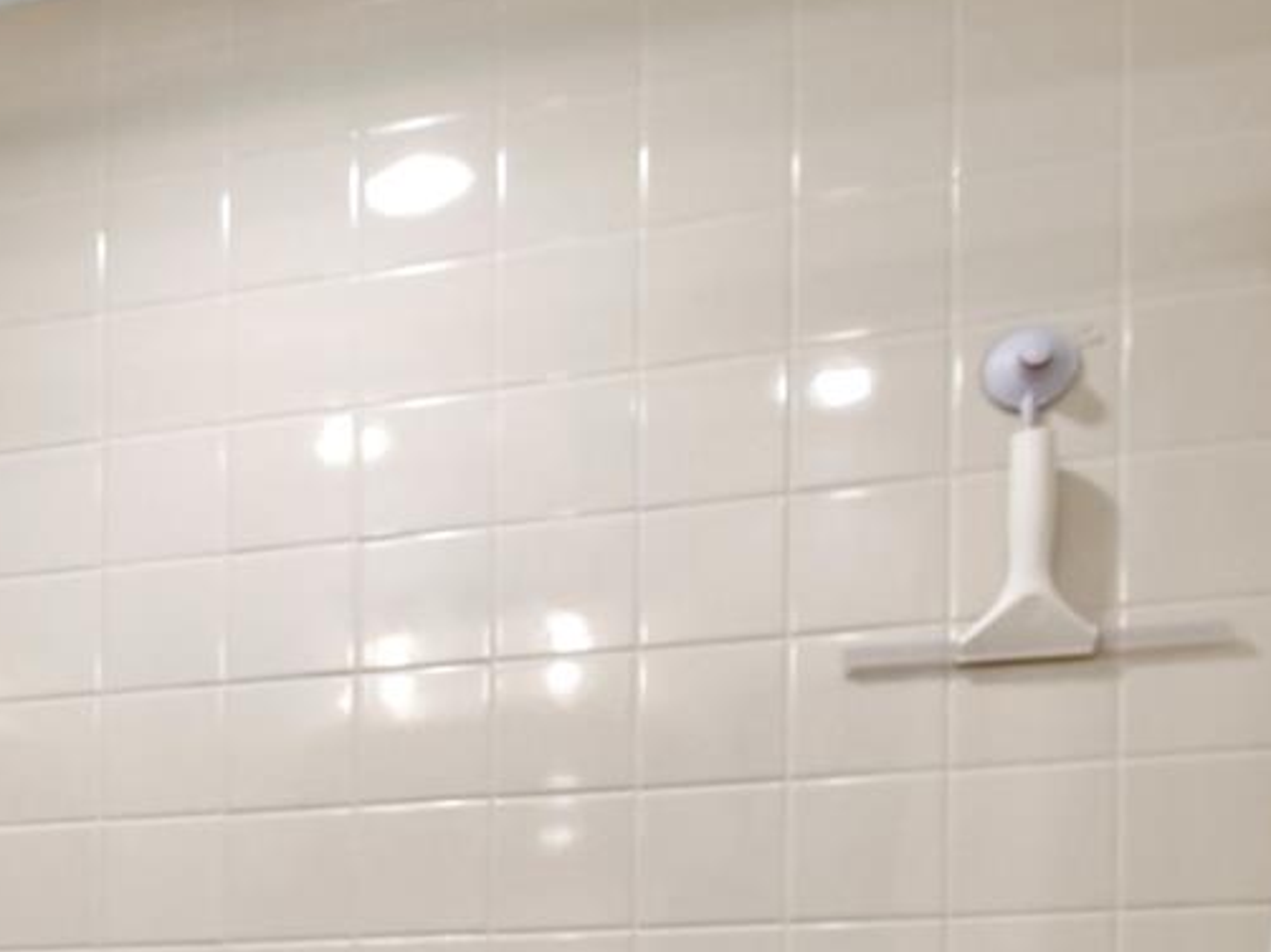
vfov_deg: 27.8
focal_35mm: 46
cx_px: 41
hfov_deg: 37.5
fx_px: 1688
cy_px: 1132
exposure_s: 1/1.67
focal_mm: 10
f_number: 7.1
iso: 100
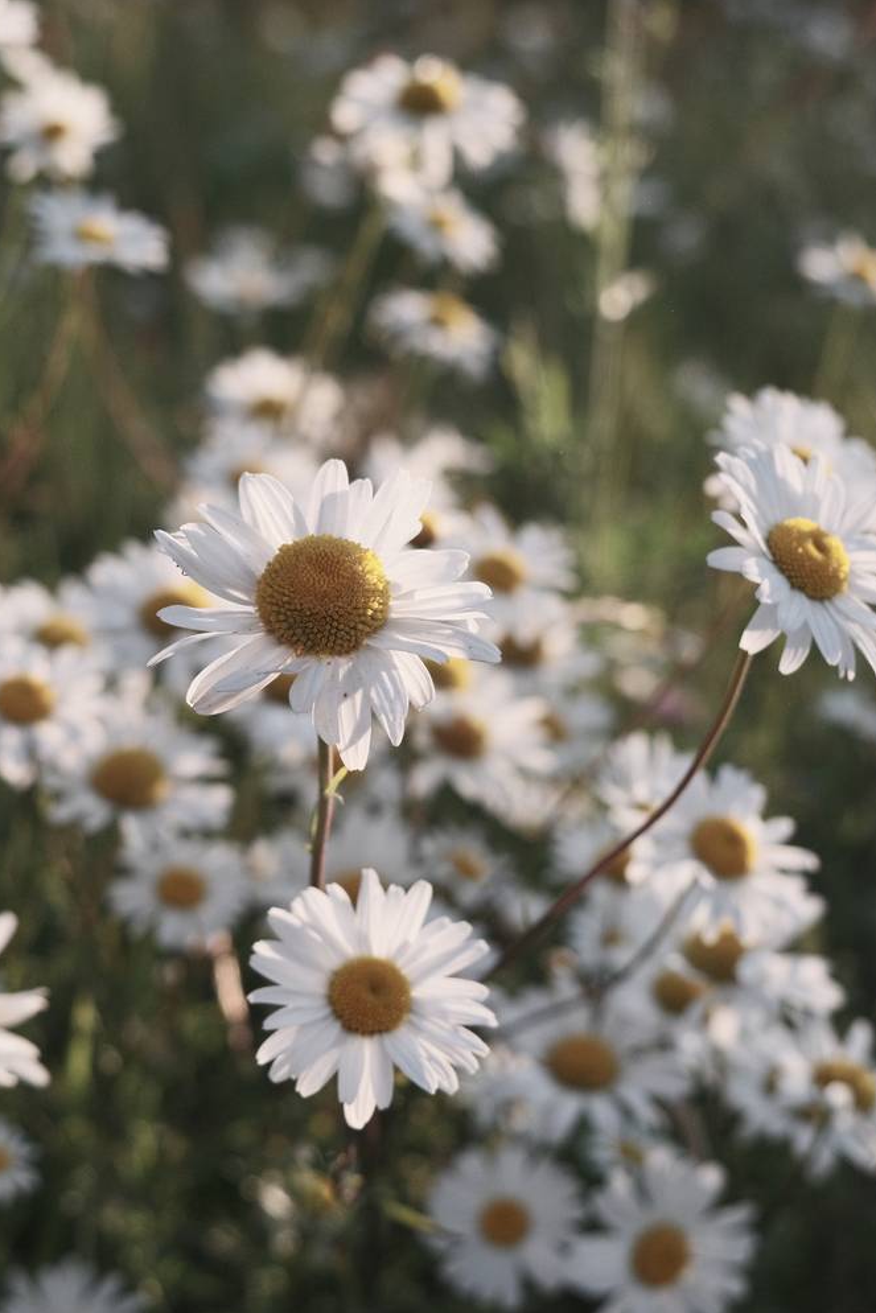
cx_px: 325
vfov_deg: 30.5
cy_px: 615
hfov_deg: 20.6
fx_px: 2408
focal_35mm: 66
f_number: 4
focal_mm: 27.5
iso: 640
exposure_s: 1/2900
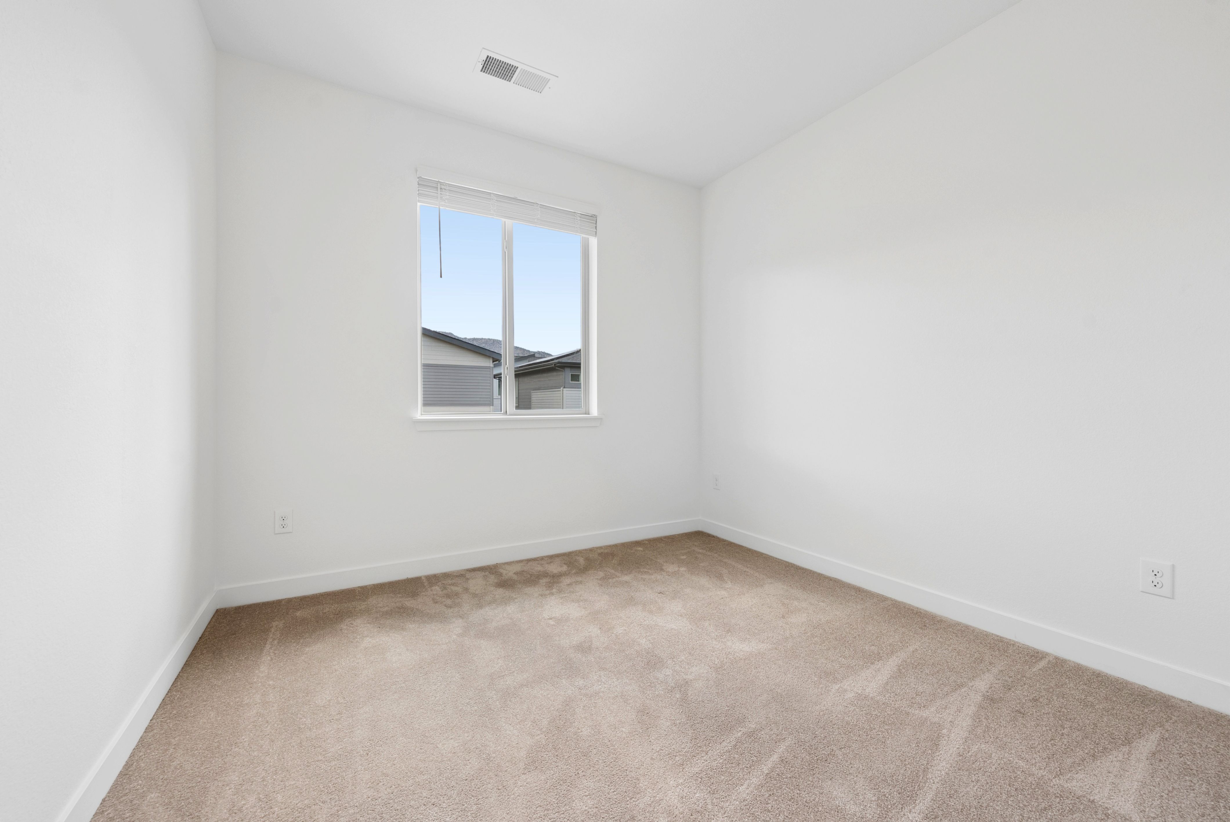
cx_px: 615
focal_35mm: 14
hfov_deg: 104.2
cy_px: 411
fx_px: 479
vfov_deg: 81.3
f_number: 8
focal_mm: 14
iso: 500
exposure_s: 1/60
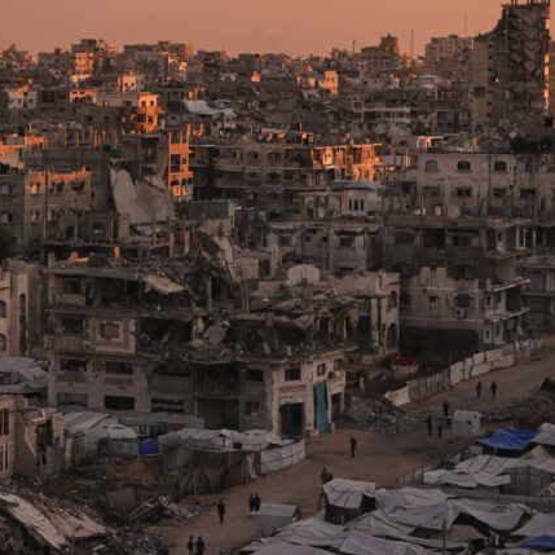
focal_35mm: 152
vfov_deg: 11.5
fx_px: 2757
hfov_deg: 11.5
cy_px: 268
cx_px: 189
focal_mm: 100
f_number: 5
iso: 400
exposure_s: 1/1250
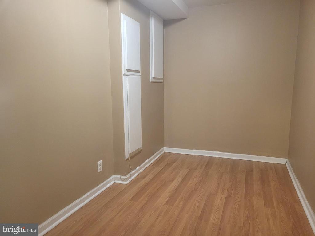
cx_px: 158
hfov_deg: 67.3
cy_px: 118
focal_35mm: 26
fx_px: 237
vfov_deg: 53.1
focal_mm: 5.4
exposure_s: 1/30
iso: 640
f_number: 1.8
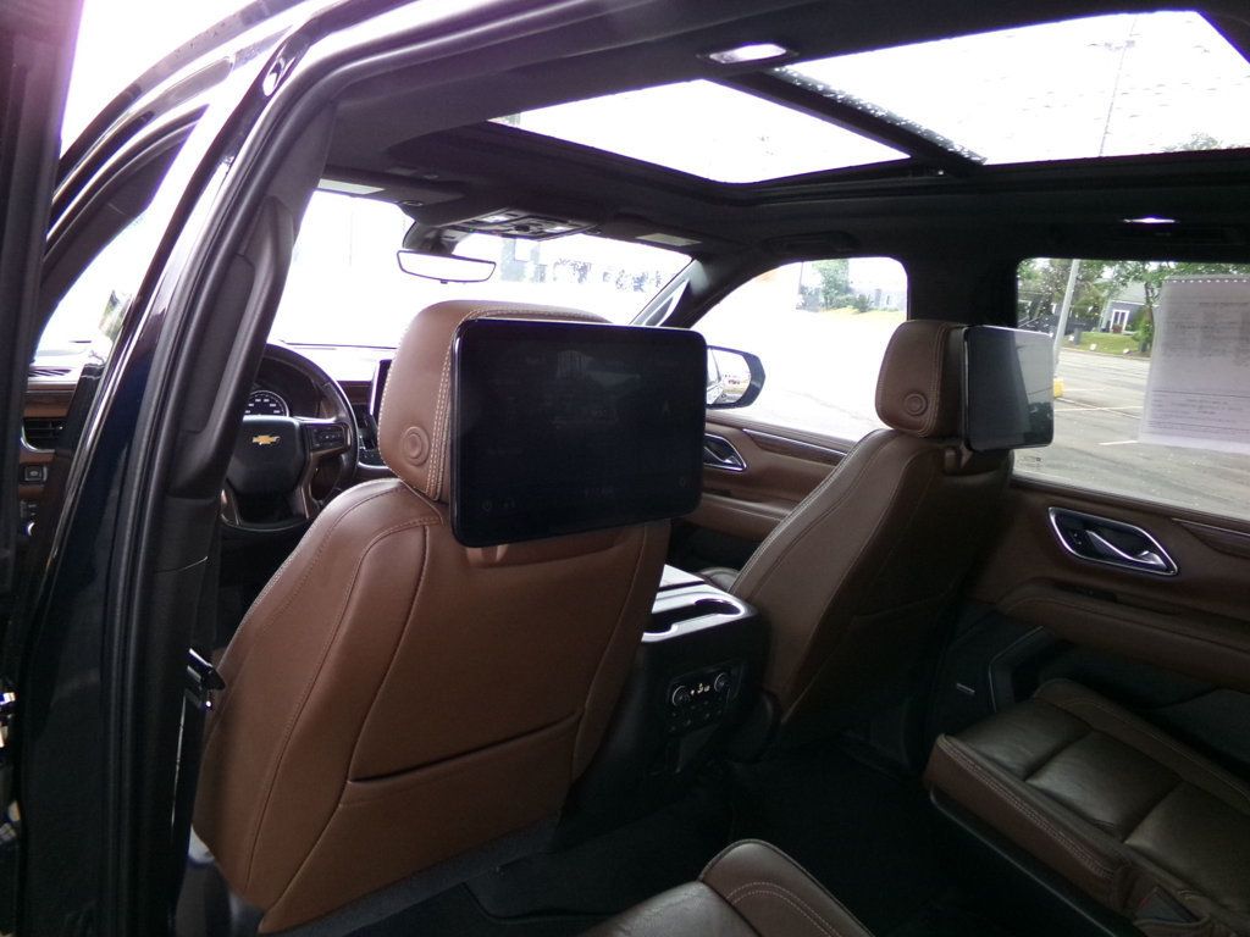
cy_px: 468
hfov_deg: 71.6
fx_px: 867
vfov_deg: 56.8
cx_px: 625
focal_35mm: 24
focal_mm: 4.3
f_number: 3.7
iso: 387
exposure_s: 1/60
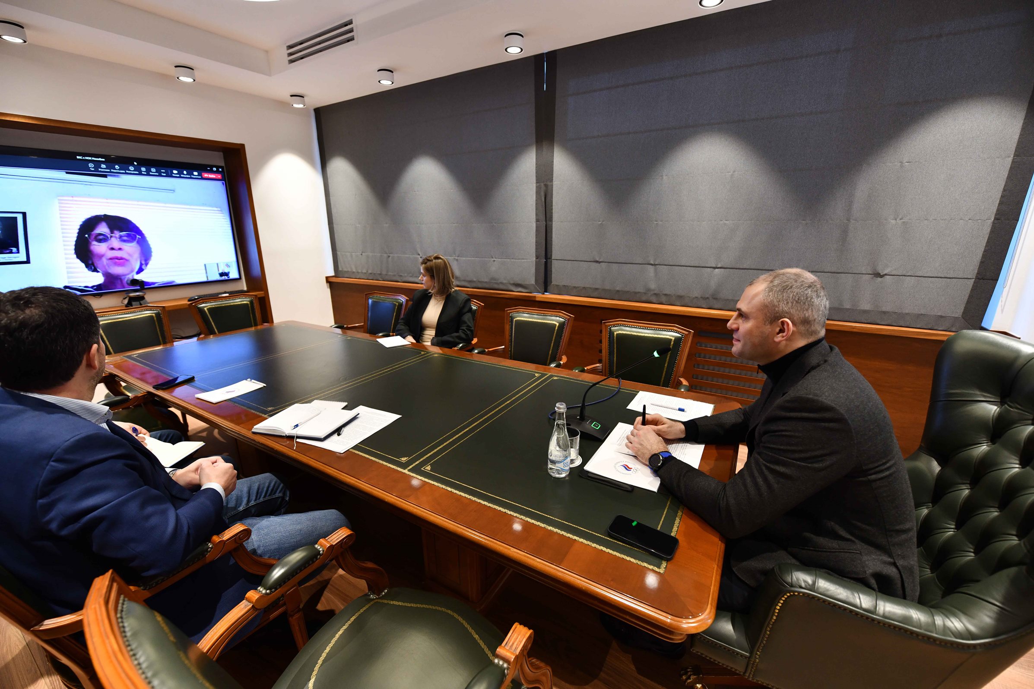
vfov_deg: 81.2
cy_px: 344
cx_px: 517
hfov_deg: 104.3
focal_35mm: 14
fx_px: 402
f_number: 4
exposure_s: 1/160
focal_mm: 14
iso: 1100
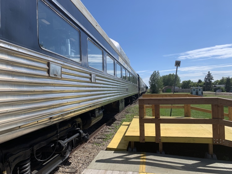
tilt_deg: +2.4
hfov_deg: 67.3
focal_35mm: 26
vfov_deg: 53.1
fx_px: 174
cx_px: 116
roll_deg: +1.3
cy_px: 87
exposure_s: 1/2681
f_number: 1.8
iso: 25
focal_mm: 4.25
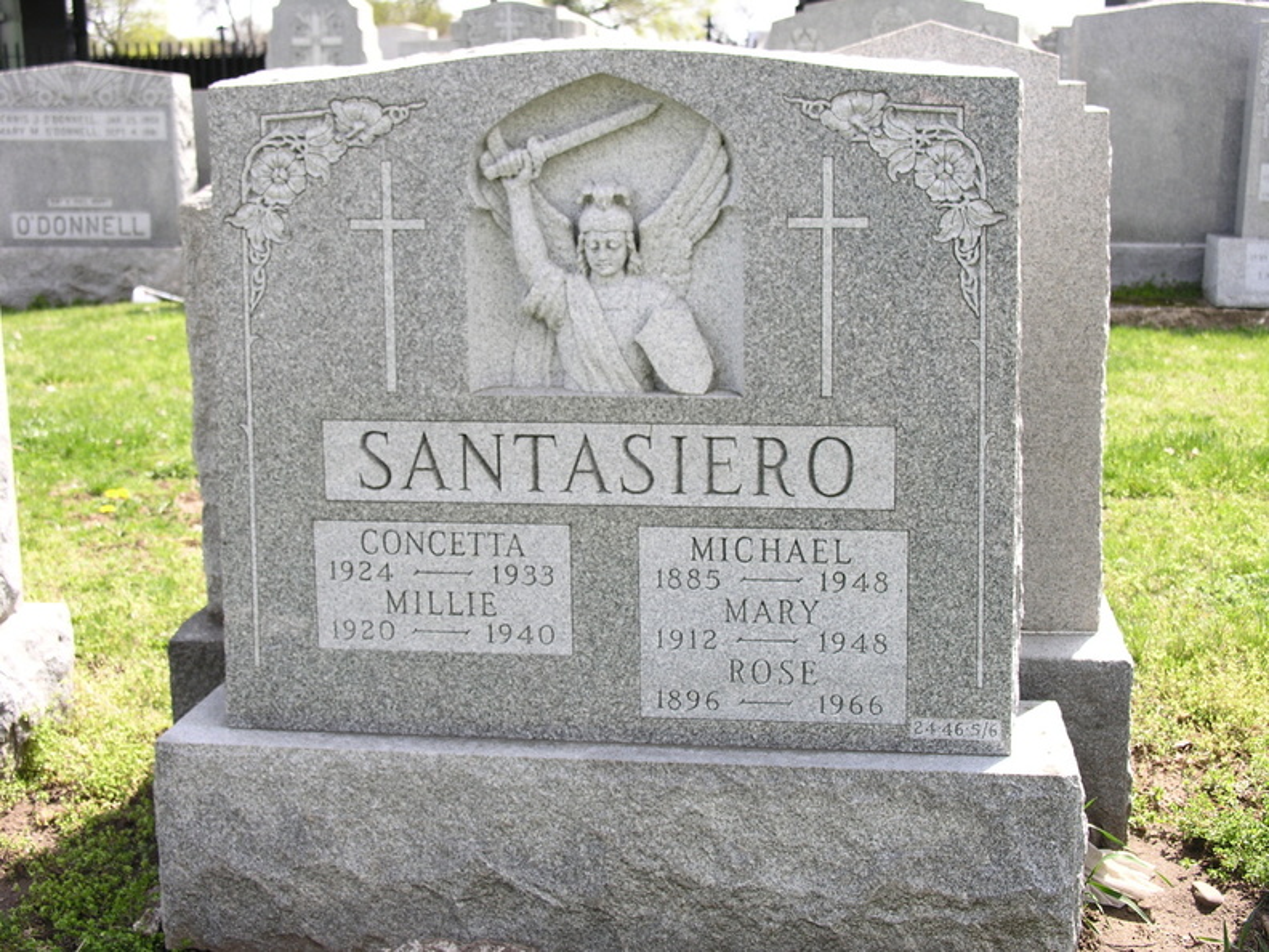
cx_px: 634
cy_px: 476
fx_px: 1833
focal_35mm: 50
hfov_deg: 38.2
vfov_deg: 29.1
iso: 50
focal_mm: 12.7
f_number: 3.5
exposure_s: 1/238
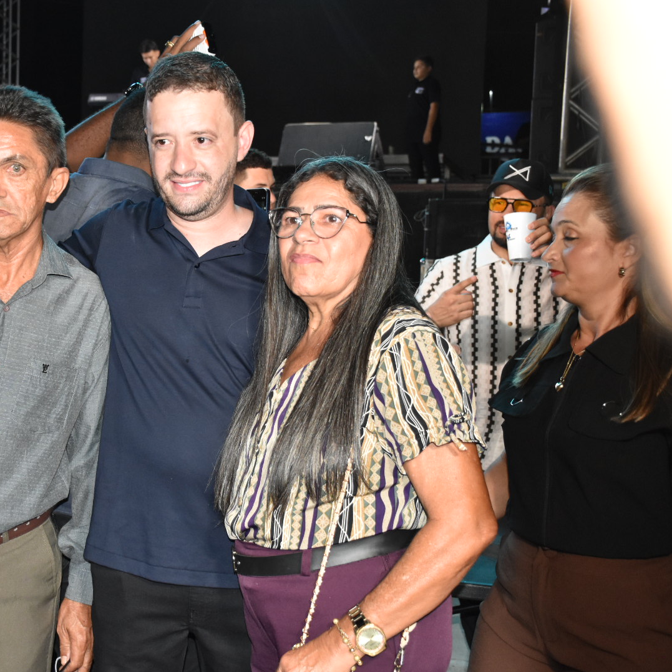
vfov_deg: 36.8
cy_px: 336
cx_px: 193
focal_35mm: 46
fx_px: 1010
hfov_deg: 36.2
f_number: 3.8
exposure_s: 1/100
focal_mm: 24
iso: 1600
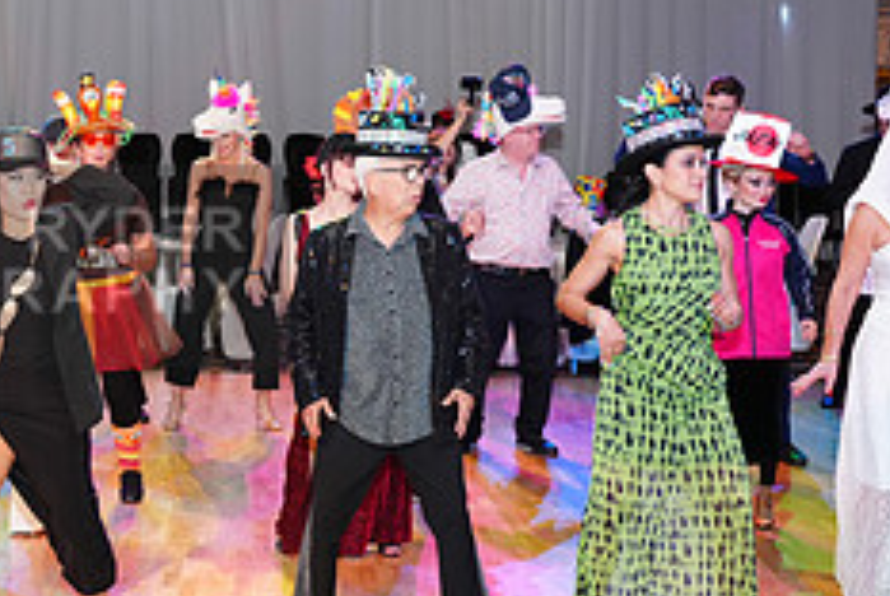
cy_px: 266
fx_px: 2030
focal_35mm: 82
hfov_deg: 23.0
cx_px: -126
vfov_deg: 16.7
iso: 1600
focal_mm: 33
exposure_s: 1/250
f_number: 4
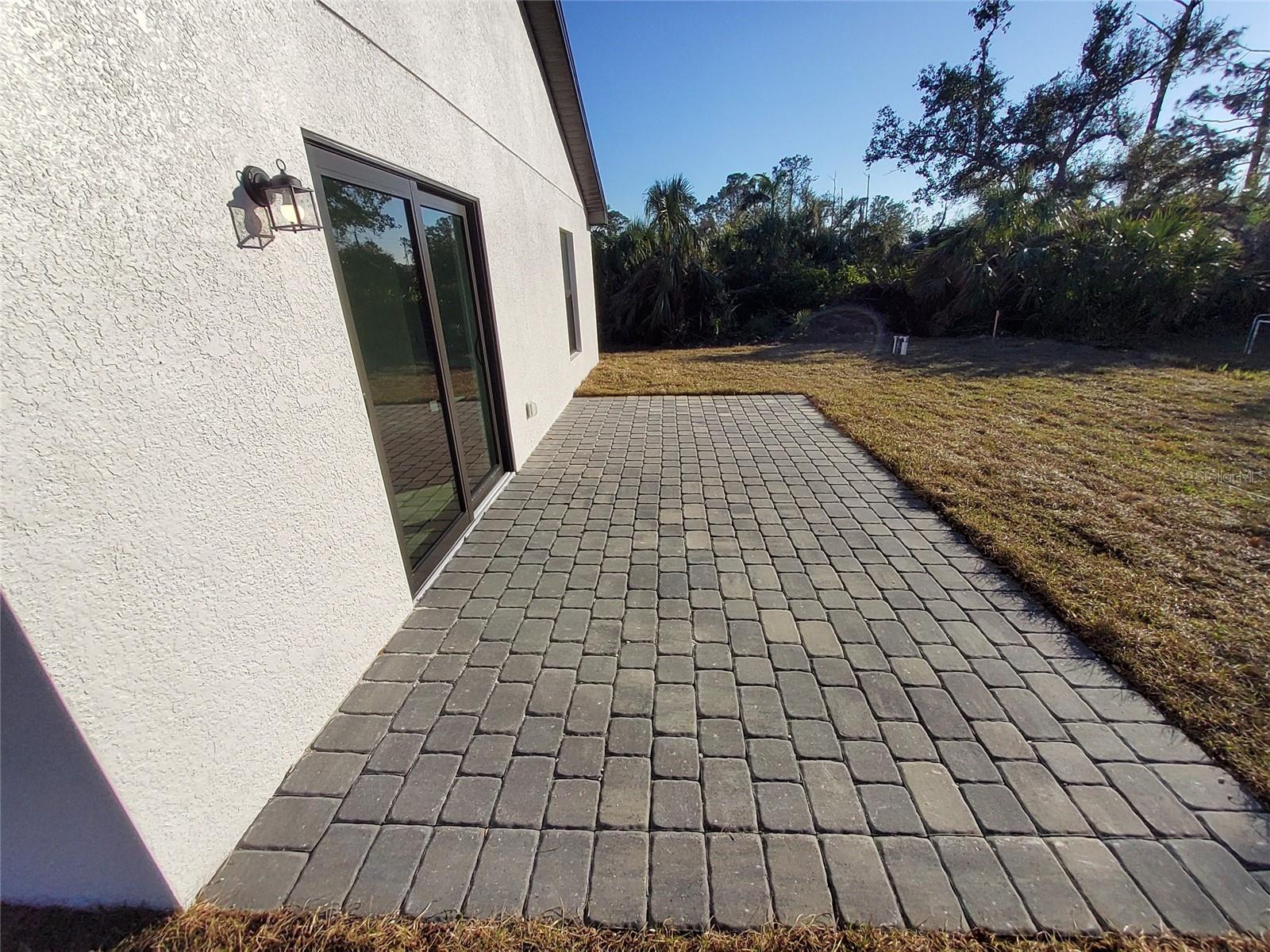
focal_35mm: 13
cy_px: 476
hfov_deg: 106.2
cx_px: 635
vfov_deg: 89.9
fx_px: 477
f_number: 2.2
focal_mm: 1.13
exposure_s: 1/1874
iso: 50
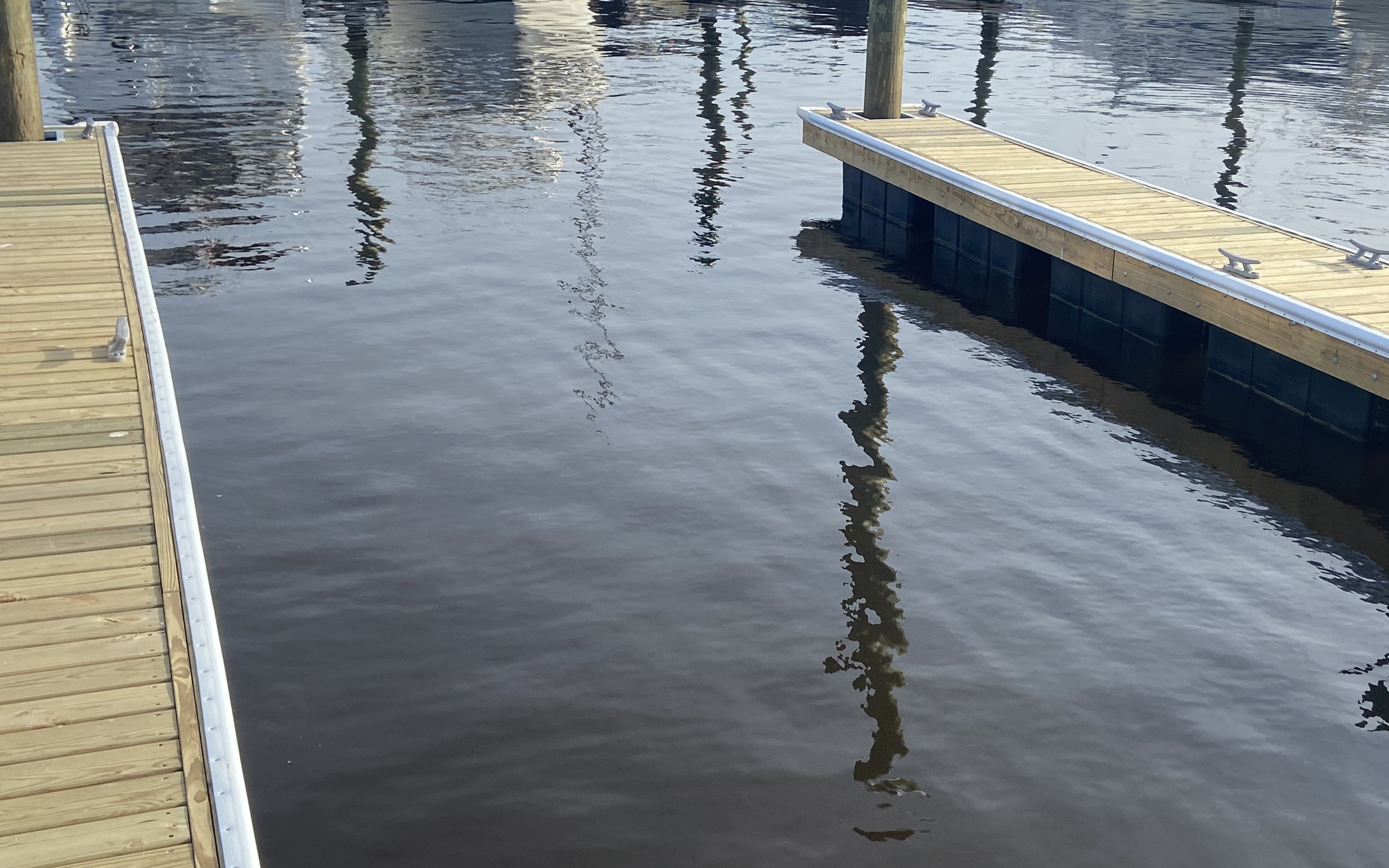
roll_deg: -2.1
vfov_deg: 28.6
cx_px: 812
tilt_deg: -19.5
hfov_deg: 44.2
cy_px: 431
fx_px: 1703
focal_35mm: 45
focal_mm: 4.25
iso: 32
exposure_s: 1/1287
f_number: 1.8
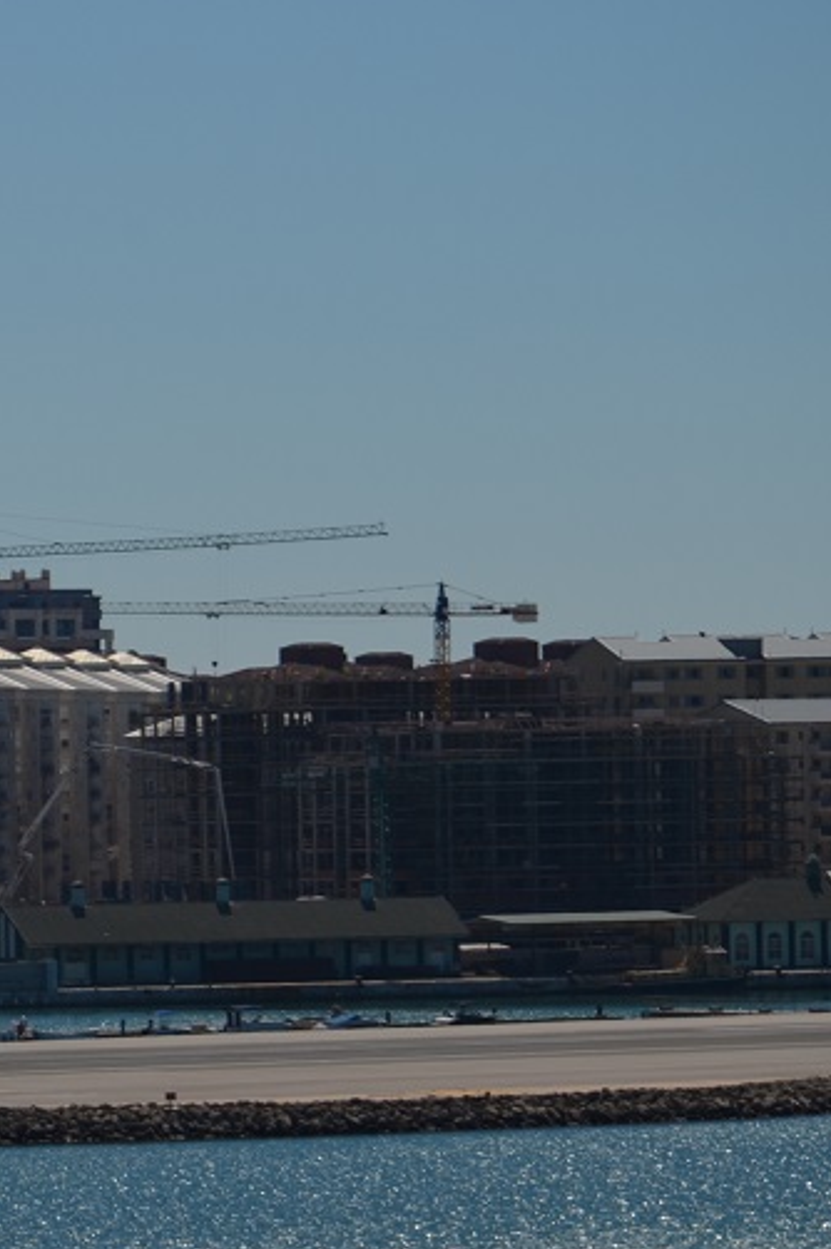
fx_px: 10712
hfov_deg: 4.4
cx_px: -328
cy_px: 778
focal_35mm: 309
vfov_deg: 6.7
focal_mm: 105
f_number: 8
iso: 100
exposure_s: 1/250
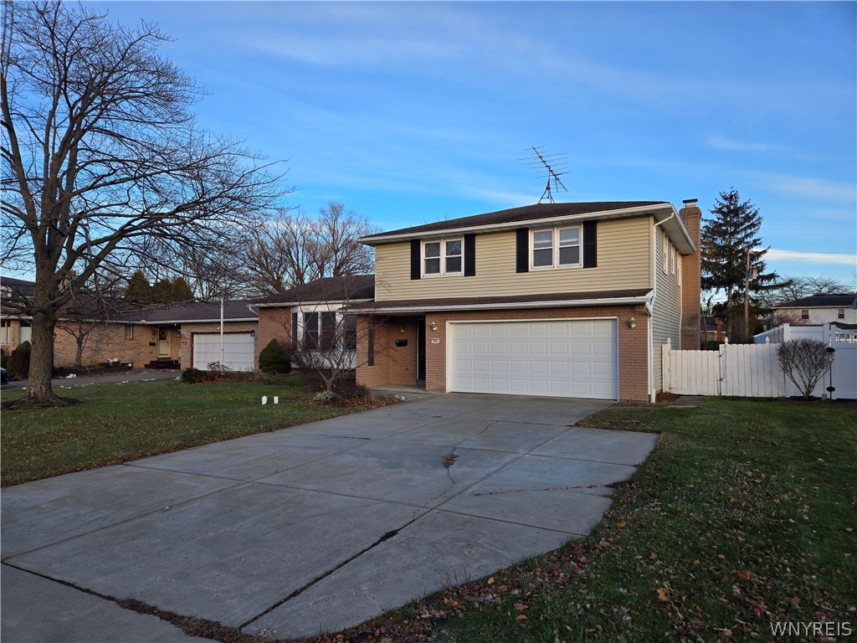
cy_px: 322
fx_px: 569
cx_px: 428
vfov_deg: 58.9
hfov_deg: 73.9
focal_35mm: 23
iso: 25
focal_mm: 5.4
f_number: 1.8
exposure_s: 1/432
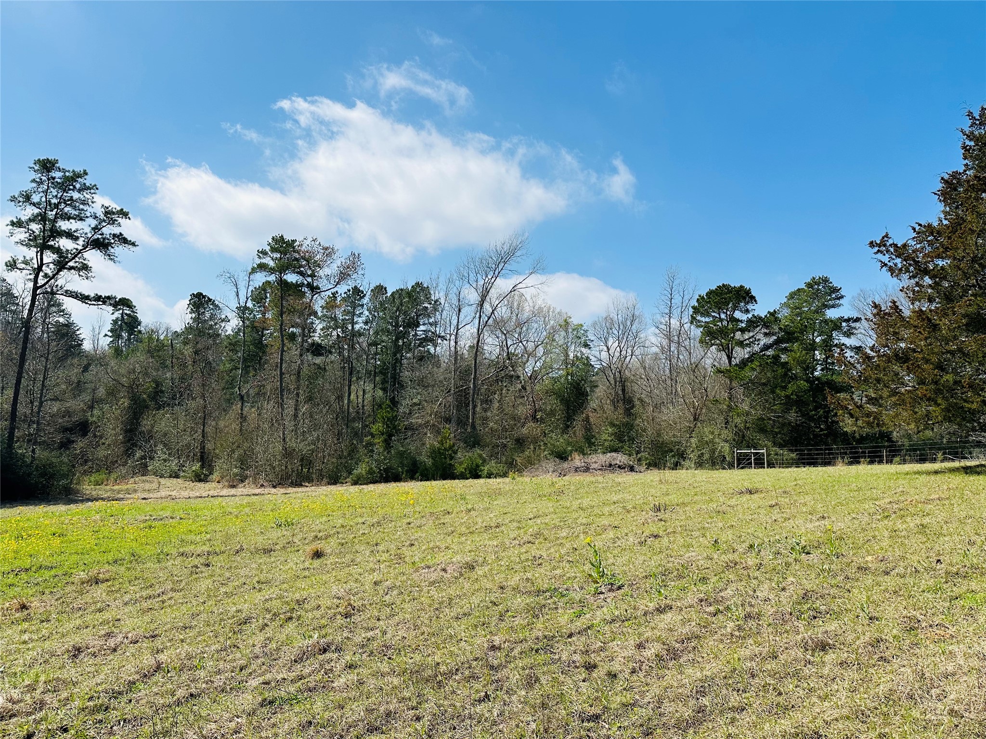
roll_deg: -1.5
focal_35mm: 24
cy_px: 370
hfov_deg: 71.6
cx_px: 493
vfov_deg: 56.8
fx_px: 684
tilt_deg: +3.8
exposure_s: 1/6623
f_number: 1.78
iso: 80
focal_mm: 6.86
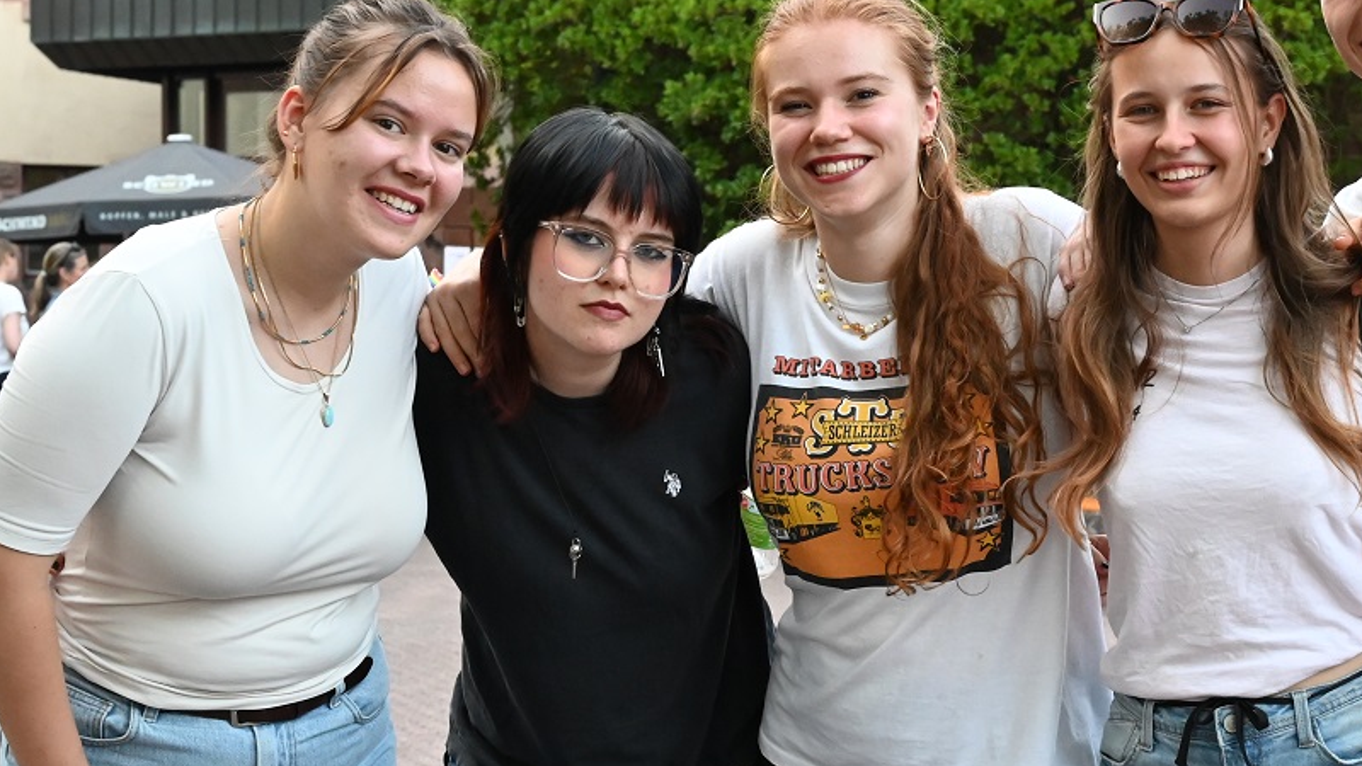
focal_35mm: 97
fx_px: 3503
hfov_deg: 21.8
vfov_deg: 12.4
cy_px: 677
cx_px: 1062
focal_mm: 49
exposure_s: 1/250
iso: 4500
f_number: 8
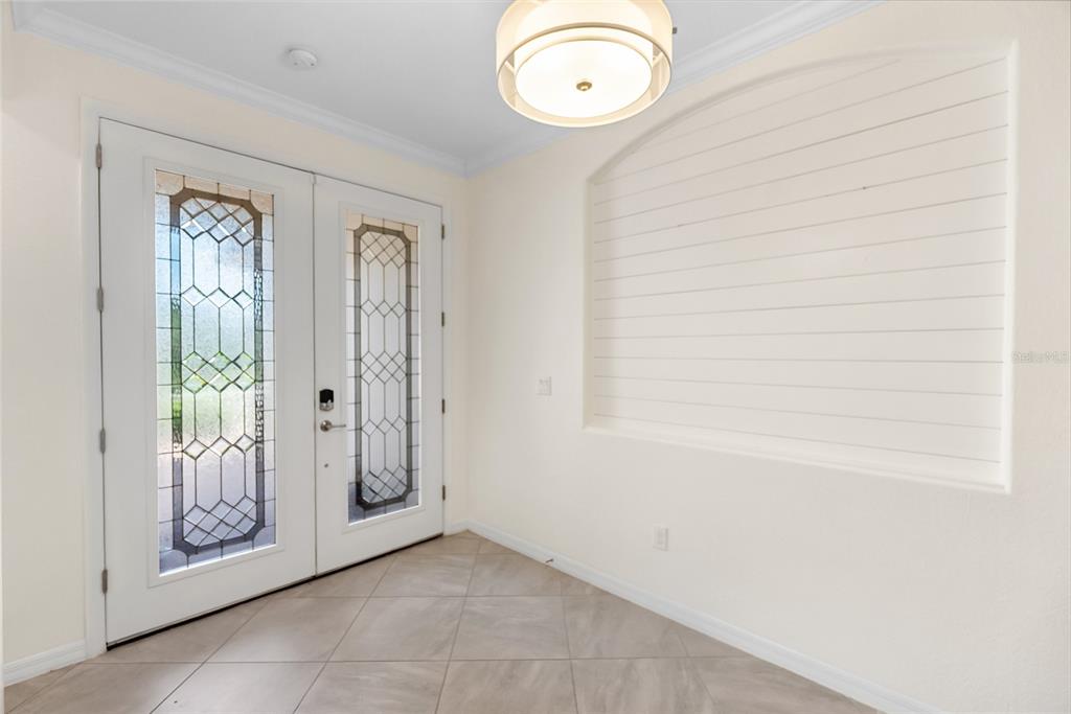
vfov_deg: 77.3
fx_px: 446
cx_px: 536
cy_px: 357
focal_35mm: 15
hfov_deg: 100.4
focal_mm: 10
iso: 1250
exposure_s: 1/250
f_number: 4.5
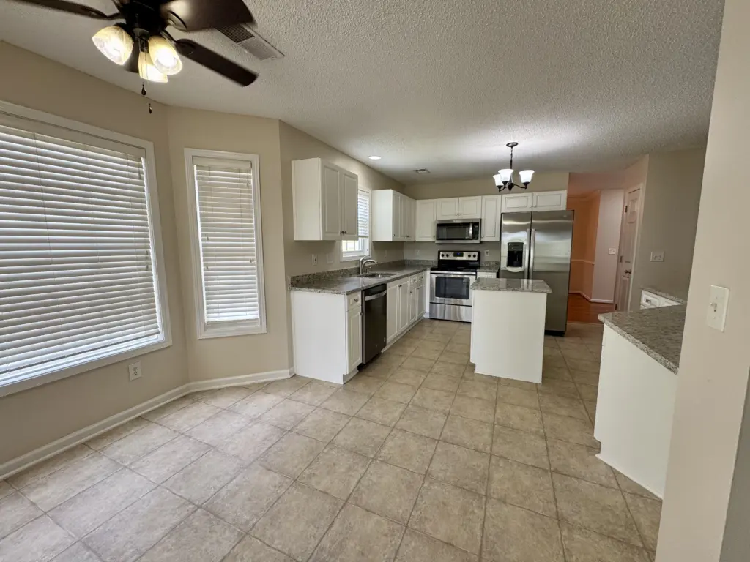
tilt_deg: -7.2
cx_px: 375
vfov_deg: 85.7
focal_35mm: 14
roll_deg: +0.2
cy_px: 281
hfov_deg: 102.1
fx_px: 303
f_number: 2.2
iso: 125
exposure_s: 1/99
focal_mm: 2.22
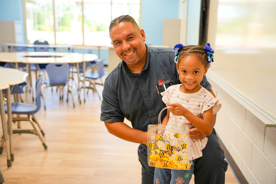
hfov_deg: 47.4
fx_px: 314
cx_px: 138
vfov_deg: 32.6
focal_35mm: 41
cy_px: 92
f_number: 2.8
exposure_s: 1/125
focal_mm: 41
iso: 250
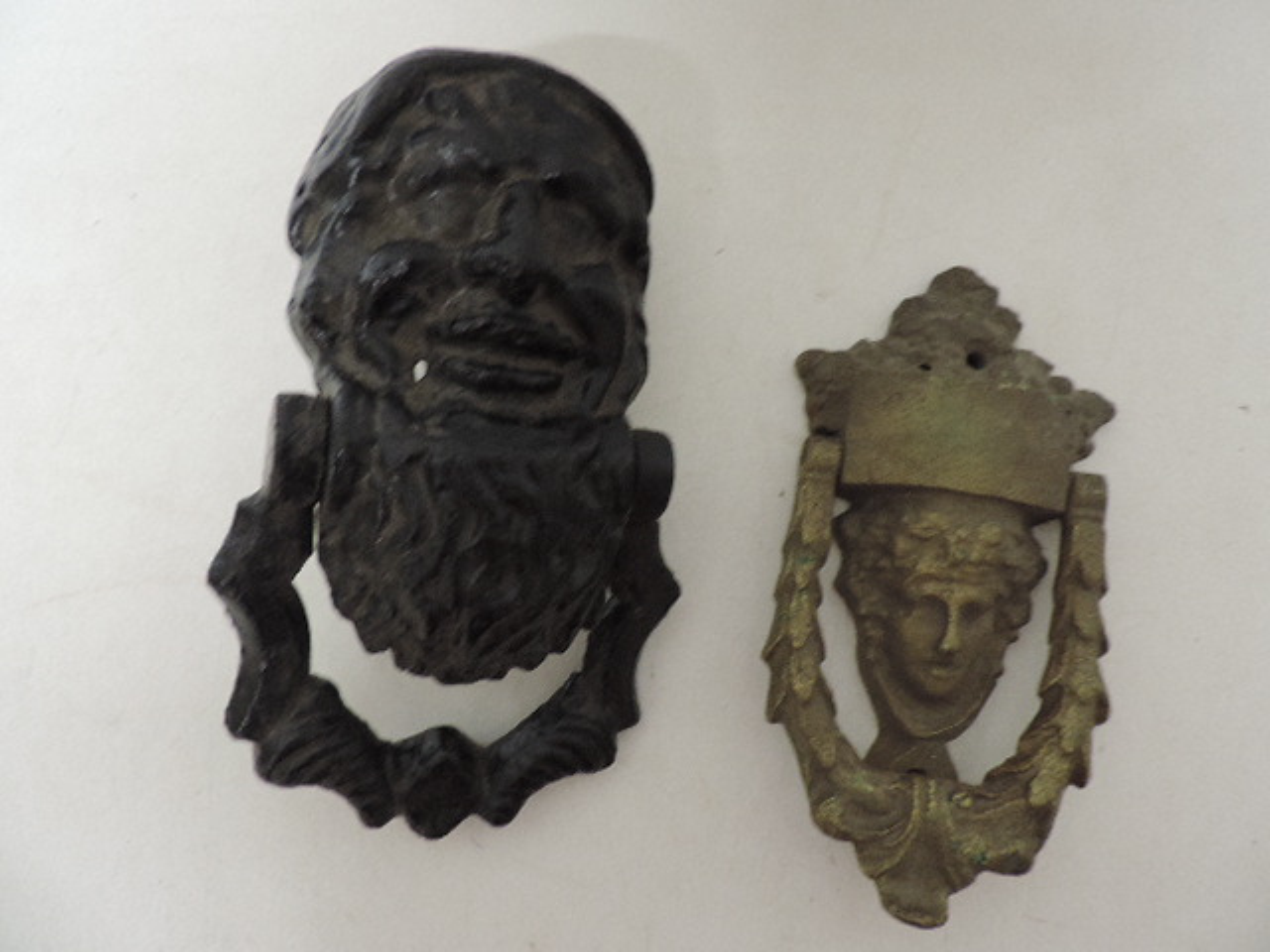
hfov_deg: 71.6
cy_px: 476
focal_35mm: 24
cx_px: 635
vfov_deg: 56.8
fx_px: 881
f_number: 3
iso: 400
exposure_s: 1/13
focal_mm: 4.3
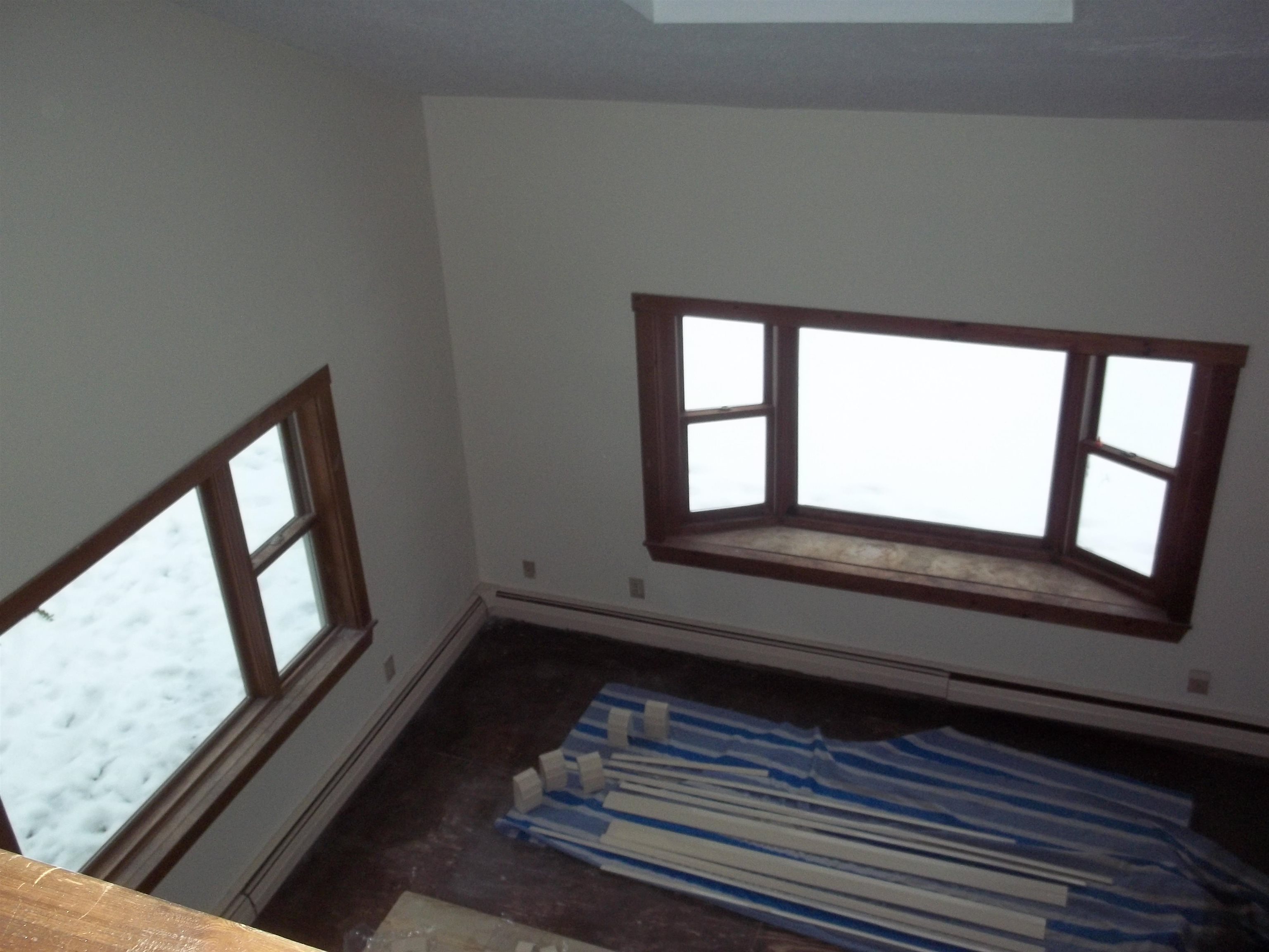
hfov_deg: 55.4
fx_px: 1210
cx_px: 634
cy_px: 476
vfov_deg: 42.9
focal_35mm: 33
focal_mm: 5.9
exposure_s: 1/100
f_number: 3.3
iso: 160
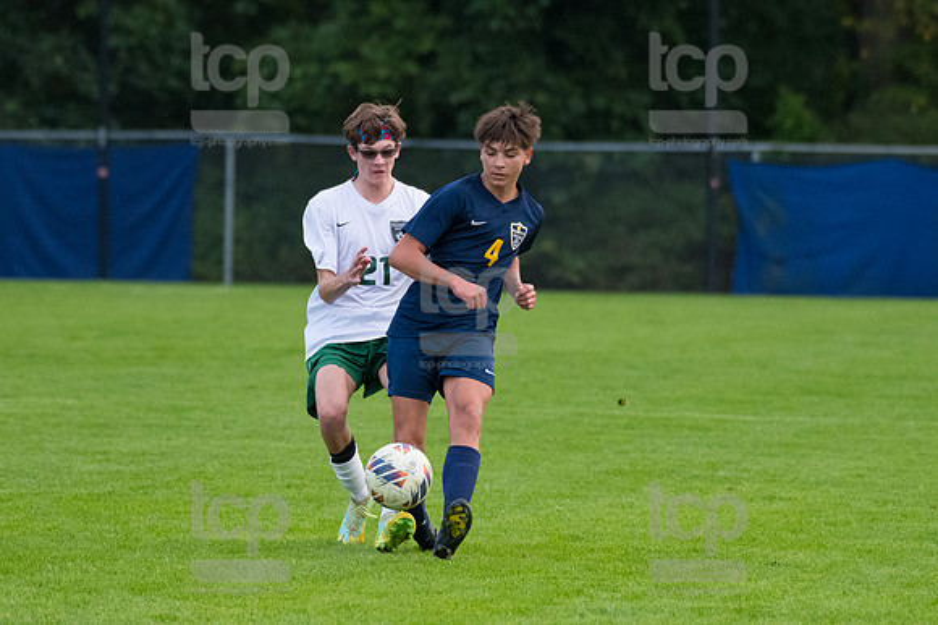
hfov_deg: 4.9
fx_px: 10937
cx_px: 469
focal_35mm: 420
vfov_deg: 3.3
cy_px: 312
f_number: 5.6
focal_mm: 280
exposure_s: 1/2000
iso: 3200
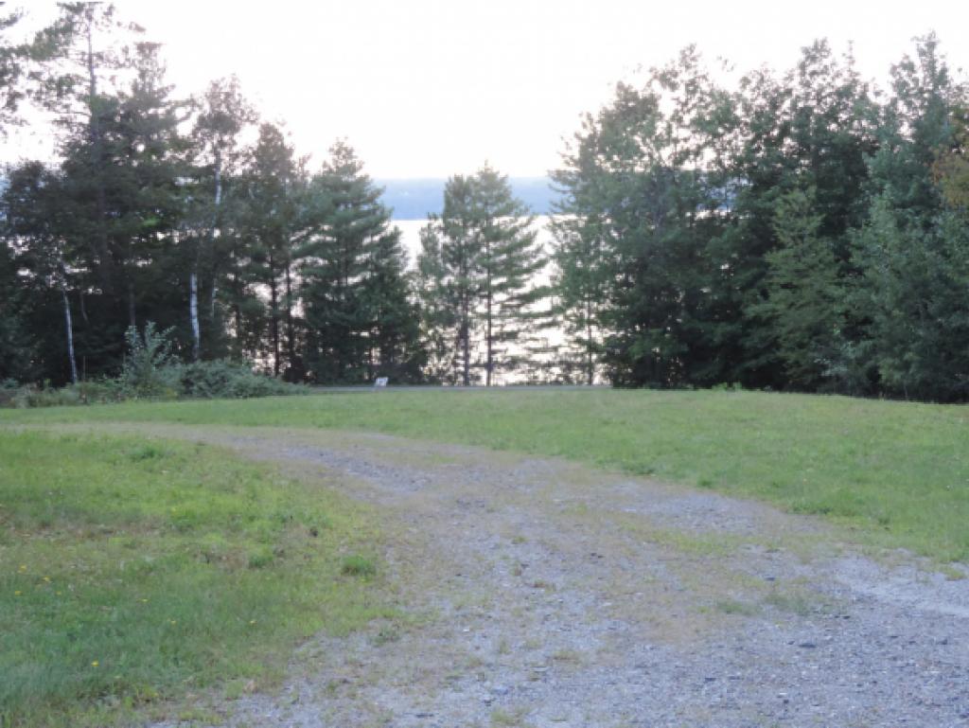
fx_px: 2100
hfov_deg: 26.0
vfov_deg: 19.7
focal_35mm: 75
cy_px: 364
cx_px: 484
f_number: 3.9
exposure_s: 1/80
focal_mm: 13.3
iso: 280
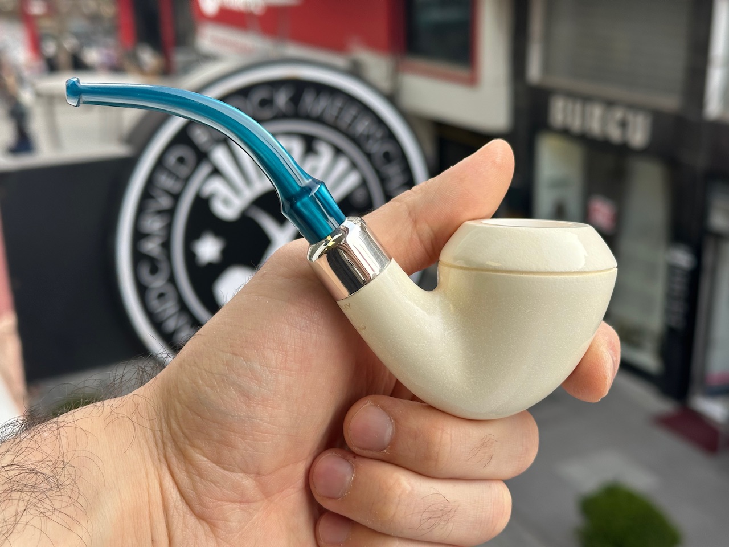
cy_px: 274
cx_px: 364
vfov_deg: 30.3
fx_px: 1011
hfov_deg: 39.7
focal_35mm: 48
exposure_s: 1/406
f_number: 1.78
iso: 64
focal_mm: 6.86
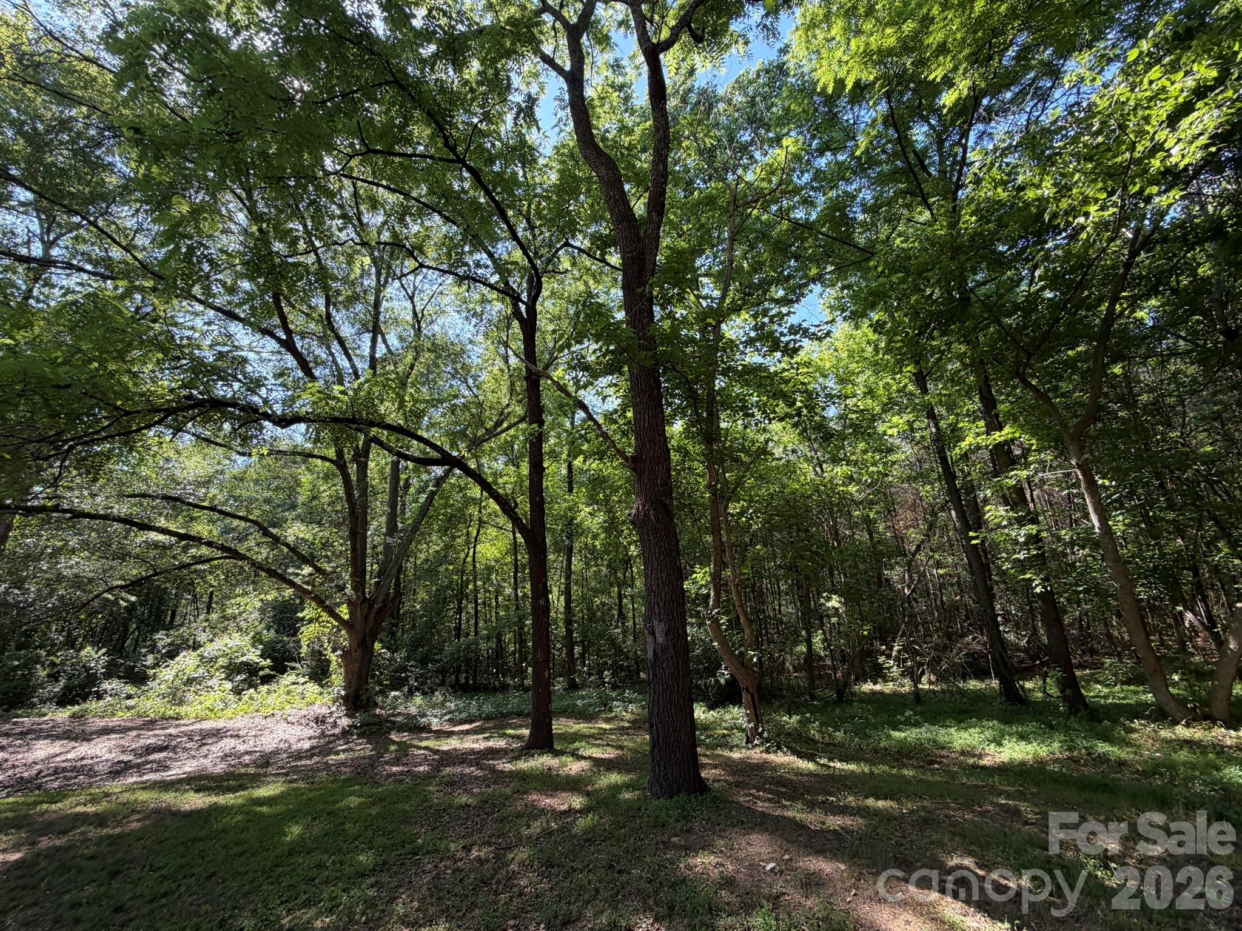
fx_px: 502
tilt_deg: +15.0
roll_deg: +0.7
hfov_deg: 102.1
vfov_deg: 85.7
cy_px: 466
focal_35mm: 14
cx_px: 621
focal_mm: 2.22
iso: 50
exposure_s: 1/136
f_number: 2.2
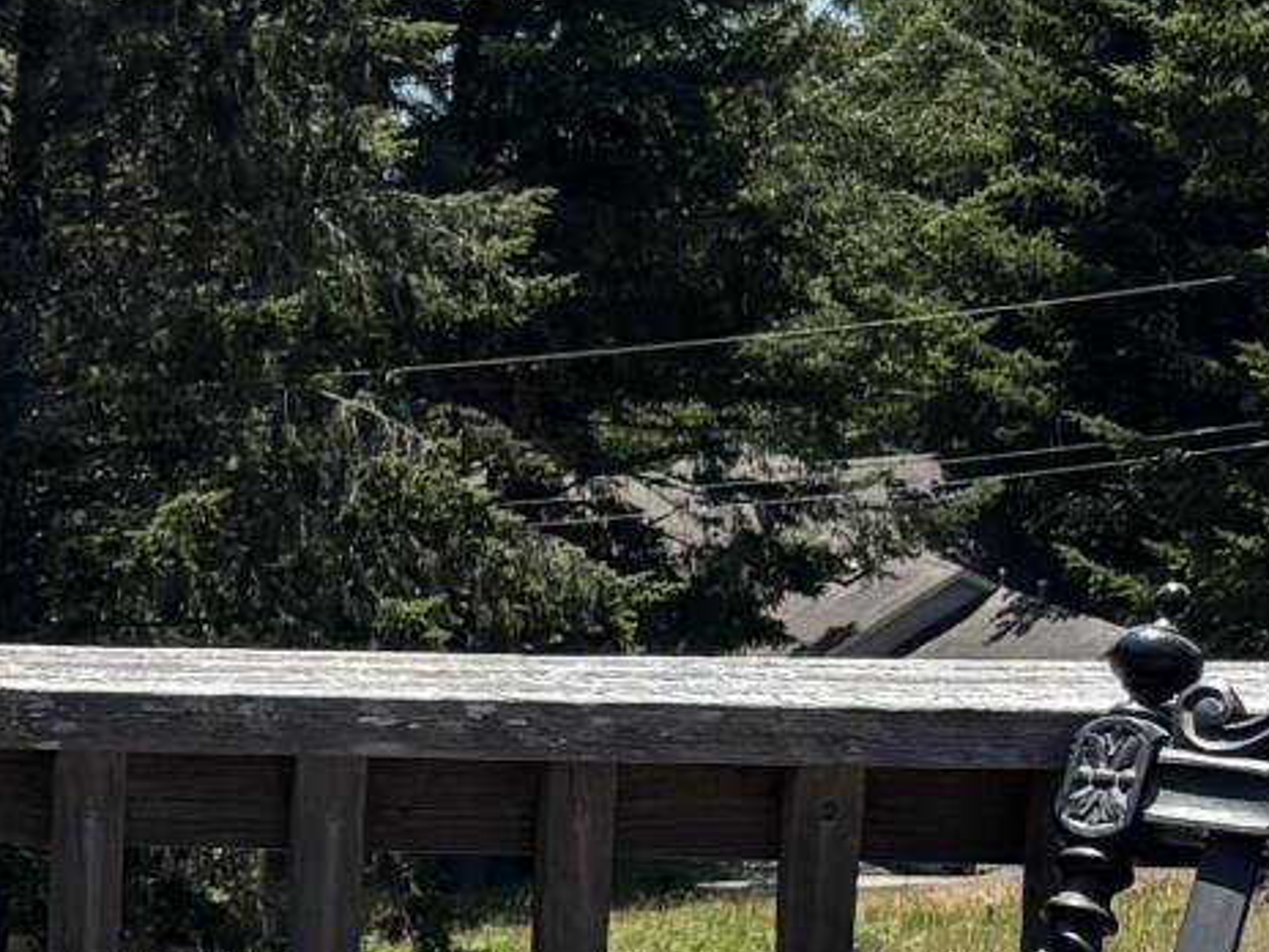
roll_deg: -0.6
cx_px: -648
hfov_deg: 11.3
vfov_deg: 8.8
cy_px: 678
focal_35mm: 168
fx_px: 6159
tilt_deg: -13.3
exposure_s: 1/3106
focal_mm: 5.96
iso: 50
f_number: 1.6
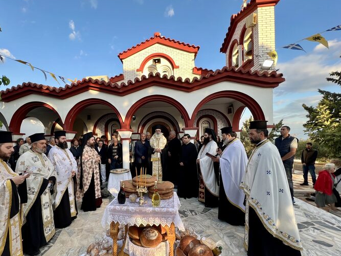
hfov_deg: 97.6
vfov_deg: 81.6
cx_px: 148
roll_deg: +1.7
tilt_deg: +0.7
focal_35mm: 15
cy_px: 141
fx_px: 148
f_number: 1.8
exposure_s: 1/168
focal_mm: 1.57
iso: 32
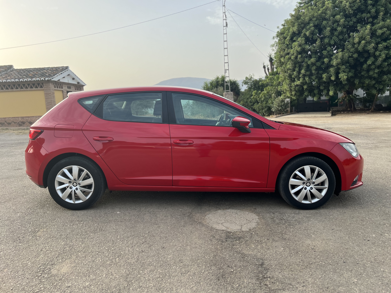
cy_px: 146
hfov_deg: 67.3
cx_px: 196
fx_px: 294
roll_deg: +3.8
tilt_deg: -8.5
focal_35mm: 26
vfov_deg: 53.1
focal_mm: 5.7
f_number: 1.5
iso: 50
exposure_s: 1/932
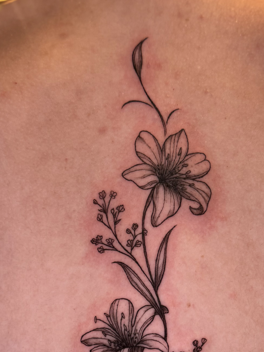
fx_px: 539
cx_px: 160
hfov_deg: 27.5
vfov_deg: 35.4
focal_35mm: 53
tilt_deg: -11.7
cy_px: 262
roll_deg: -2.6
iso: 200
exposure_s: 1/60
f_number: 1.78
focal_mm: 6.76
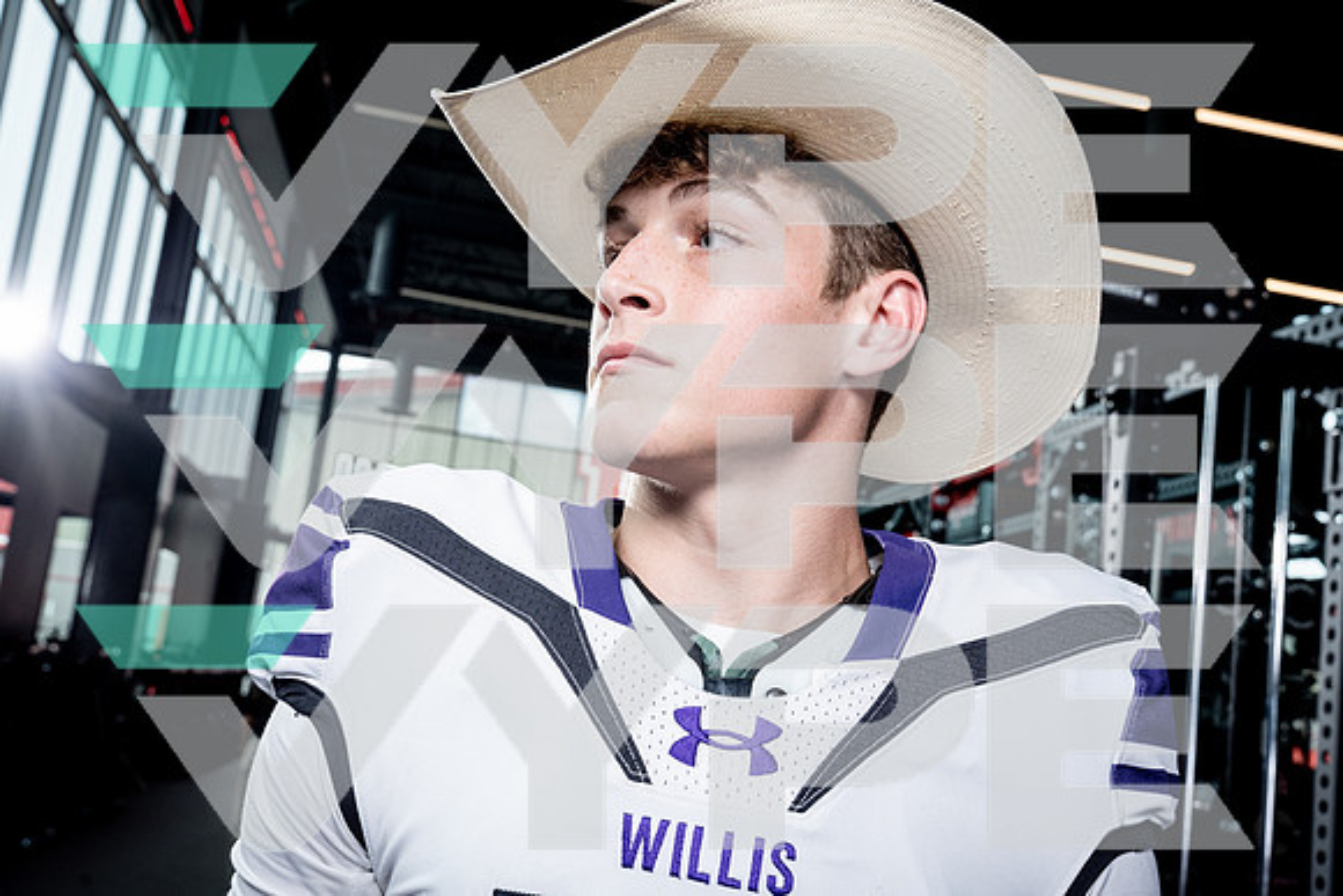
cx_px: 672
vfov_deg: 35.1
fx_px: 1418
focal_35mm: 38
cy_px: 448
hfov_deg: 50.7
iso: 640
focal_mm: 38
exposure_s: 1/250
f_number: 8
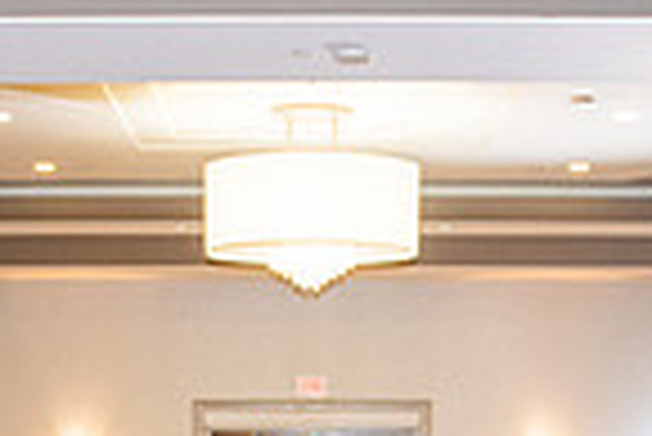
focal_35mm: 96
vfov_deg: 12.8
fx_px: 1740
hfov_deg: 21.2
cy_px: 811
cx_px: 292
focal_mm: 24
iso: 1600
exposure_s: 1/250
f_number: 2.8
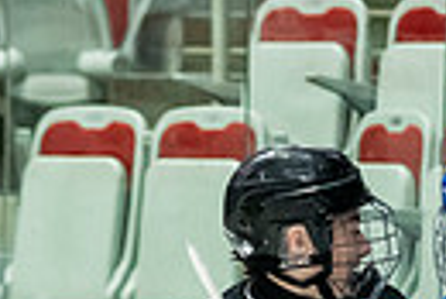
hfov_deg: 2.5
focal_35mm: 825
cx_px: 456
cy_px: 867
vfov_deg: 1.7
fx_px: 10232
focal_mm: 92
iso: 1600
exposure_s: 1/1000
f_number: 3.2
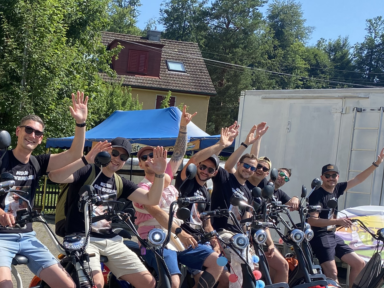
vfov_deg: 25.8
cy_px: 218
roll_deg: -4.8
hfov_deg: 33.1
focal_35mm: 56
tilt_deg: -5.5
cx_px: 61
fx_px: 621
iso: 32
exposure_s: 1/1412
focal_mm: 4.25
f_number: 1.8
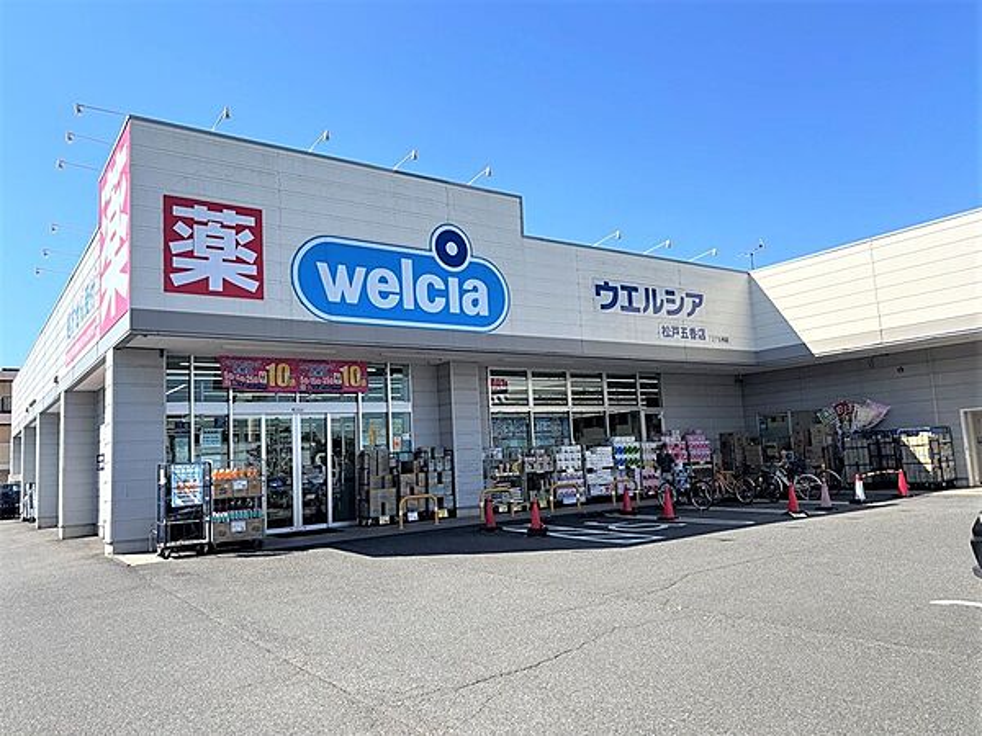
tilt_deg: +6.0
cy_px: 368
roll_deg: +2.7
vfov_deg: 53.1
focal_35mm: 26
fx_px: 738
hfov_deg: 67.3
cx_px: 491
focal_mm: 5.96
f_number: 1.6
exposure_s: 1/2151
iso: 50
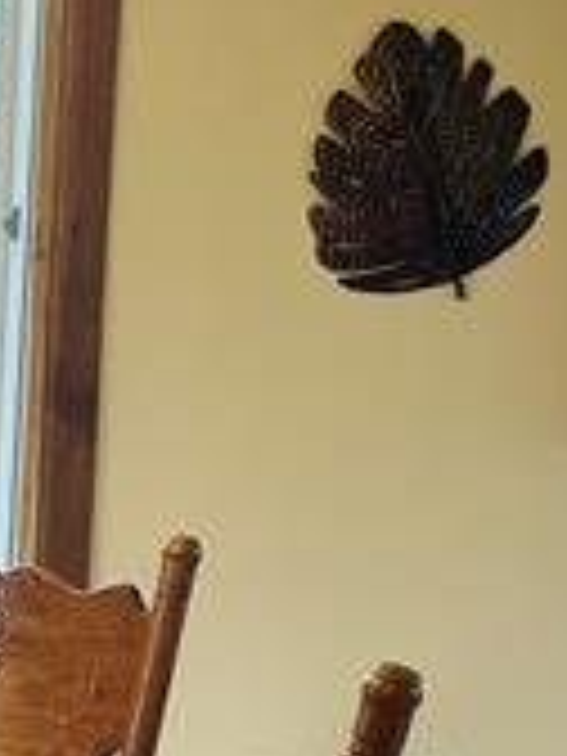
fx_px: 2599
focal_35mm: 119
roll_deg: +1.7
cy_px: 837
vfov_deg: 16.1
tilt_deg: -11.8
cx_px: -675
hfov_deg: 11.0
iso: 125
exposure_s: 1/120
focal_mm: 5.1
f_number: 1.6
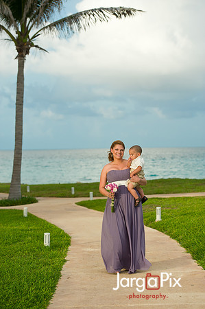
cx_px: 102
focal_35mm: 92
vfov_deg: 22.2
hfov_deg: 14.8
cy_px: 154
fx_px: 788
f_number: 4
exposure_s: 1/1000
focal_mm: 92
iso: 200
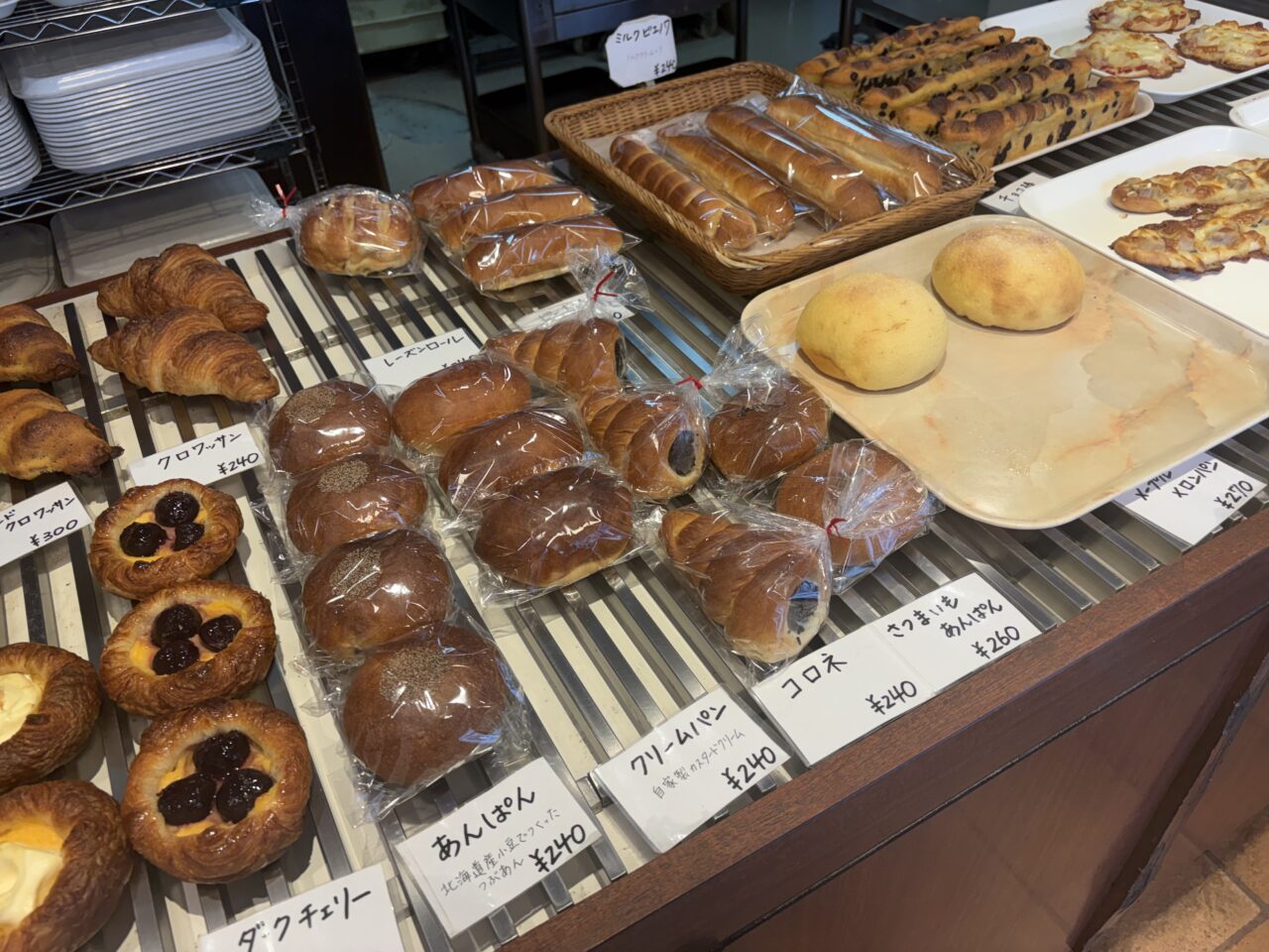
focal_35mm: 26
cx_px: 634
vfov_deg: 53.1
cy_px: 476
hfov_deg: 67.3
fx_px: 953
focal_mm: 5.96
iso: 64
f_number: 1.6
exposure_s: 1/100
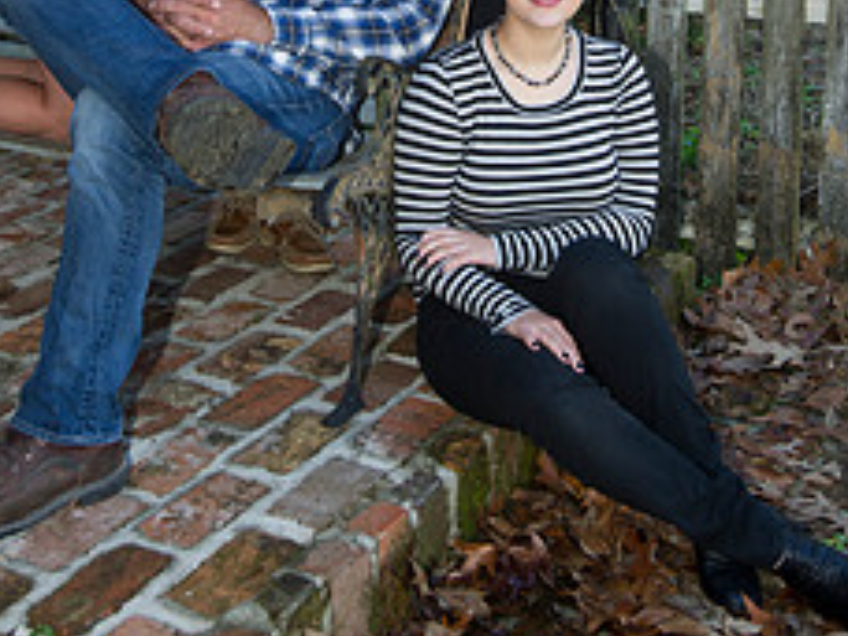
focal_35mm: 72
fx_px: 1764
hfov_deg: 27.0
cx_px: 400
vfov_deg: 19.5
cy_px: -86
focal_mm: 38
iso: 400
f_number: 6.3
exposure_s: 1/125
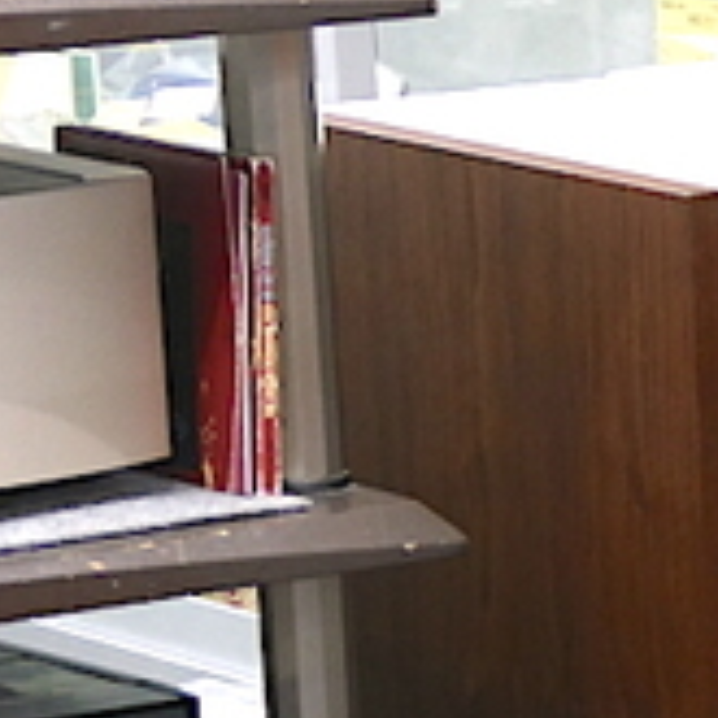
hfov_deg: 5.4
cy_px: 1144
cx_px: 1802
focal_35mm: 314
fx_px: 7369
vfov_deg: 5.5
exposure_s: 1/2.5
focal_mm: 10.9
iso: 100
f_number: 4.3
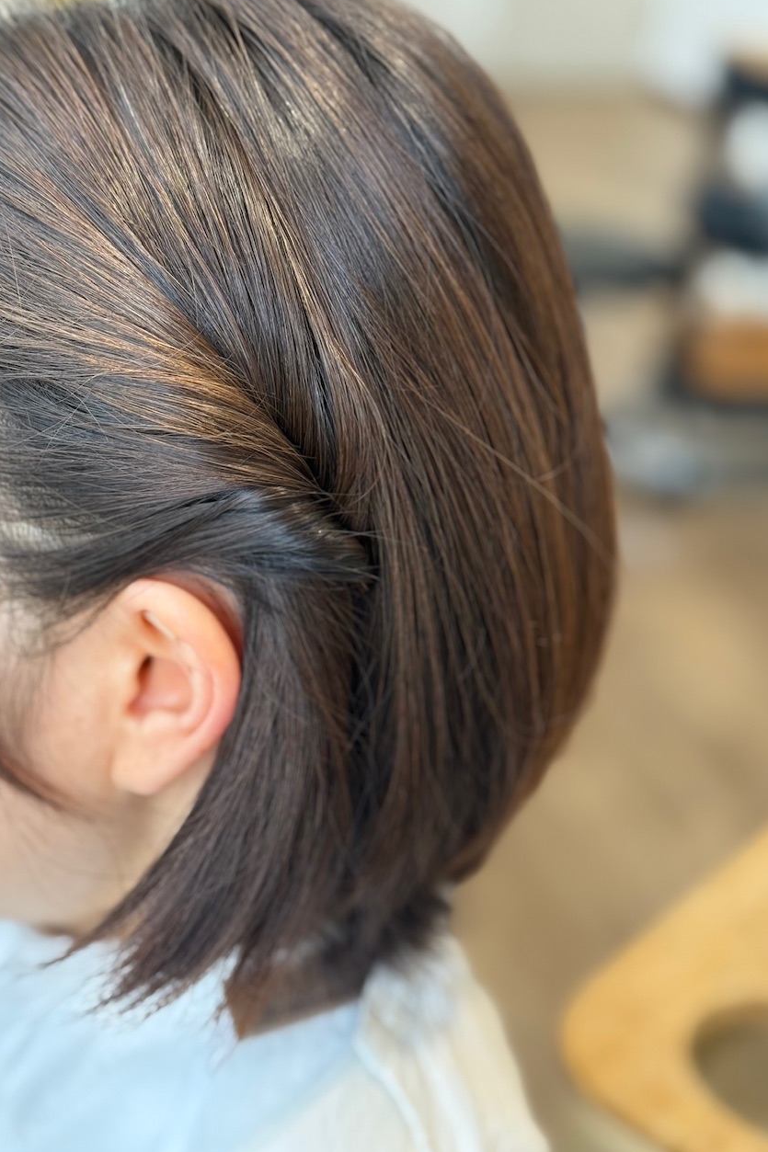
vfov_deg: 38.9
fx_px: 1632
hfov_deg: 26.5
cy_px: 575
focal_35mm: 51
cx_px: 336
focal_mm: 6.76
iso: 100
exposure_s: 1/231
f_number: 1.78
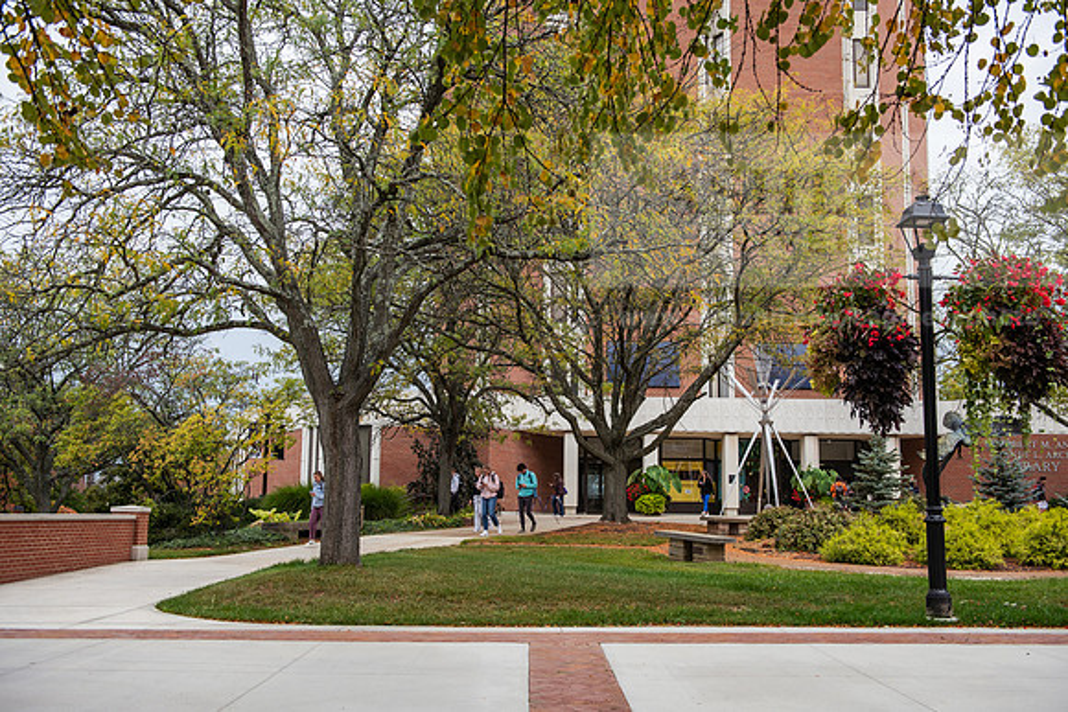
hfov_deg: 50.7
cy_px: 356
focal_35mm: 38
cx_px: 534
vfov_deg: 35.1
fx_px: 1128
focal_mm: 38
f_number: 4
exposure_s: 1/320
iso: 80
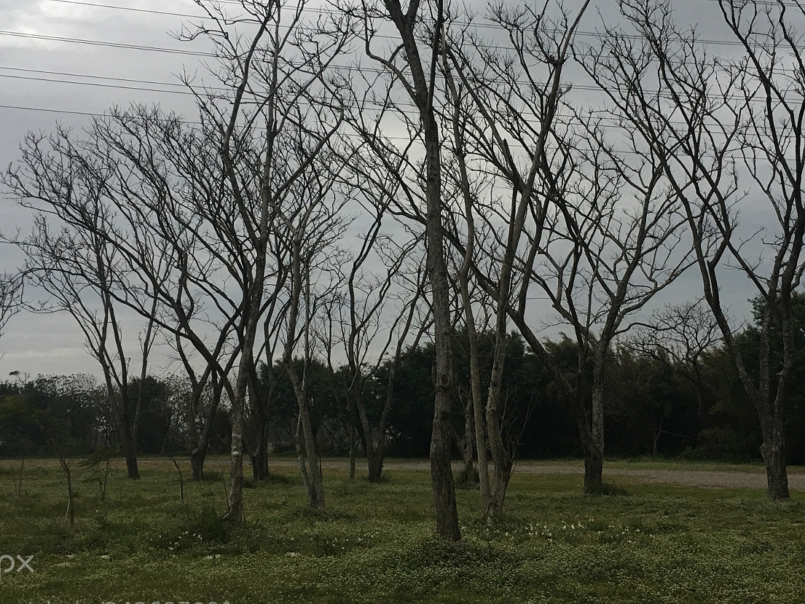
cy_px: 230
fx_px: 977
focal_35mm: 42
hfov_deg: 44.7
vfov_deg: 34.2
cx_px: 436
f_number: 2.2
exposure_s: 1/15
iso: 32
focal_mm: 4.15
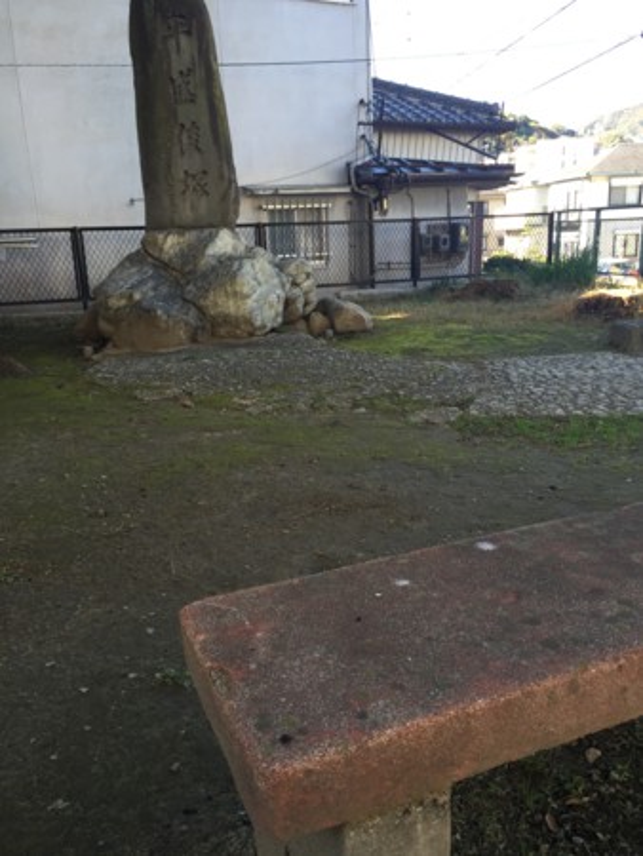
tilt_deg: -15.0
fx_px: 718
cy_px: 428
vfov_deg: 61.6
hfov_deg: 48.3
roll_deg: +2.0
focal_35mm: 29
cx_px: 322
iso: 32
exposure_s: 1/120
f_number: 2.2
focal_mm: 4.15
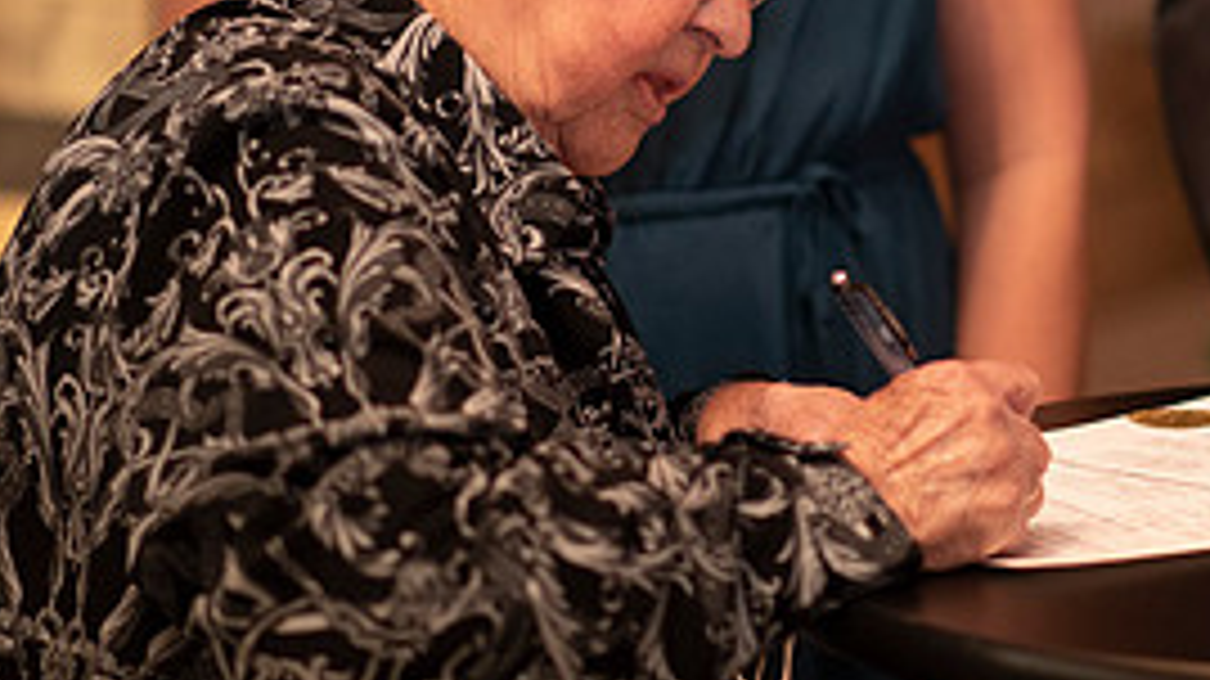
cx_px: 945
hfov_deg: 11.2
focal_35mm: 192
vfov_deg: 6.3
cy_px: 110
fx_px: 6157
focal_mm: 85
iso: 1000
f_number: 1.8
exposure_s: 1/200
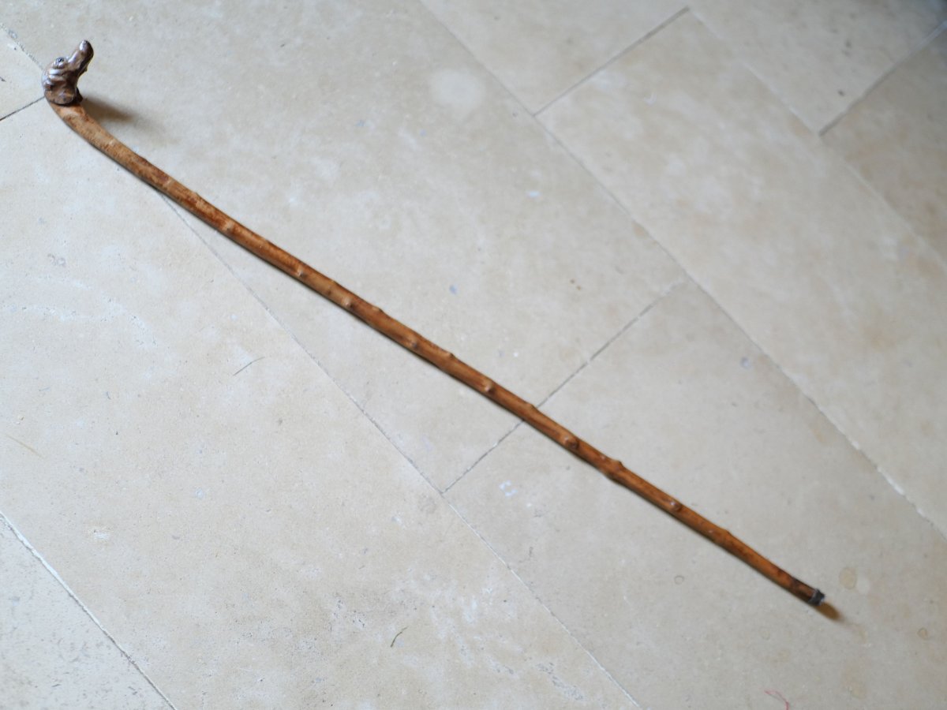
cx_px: 474
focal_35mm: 50
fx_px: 1368
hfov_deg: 38.2
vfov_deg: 29.1
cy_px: 355
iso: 640
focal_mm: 25
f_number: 1.7
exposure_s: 1/60
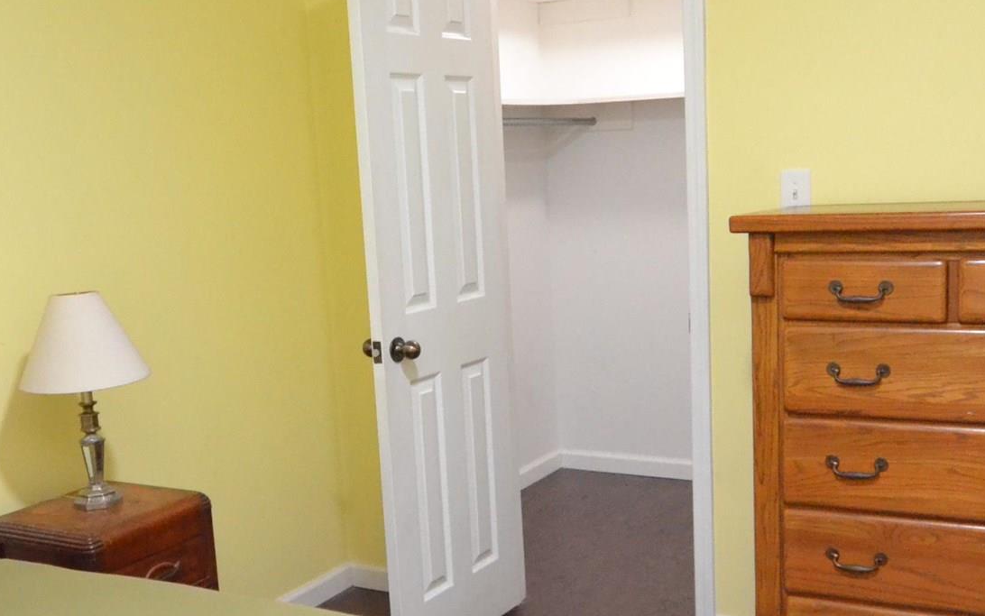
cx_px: 572
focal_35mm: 43
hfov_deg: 46.0
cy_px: 313
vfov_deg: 29.9
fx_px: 1155
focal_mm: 10
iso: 2500
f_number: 3.5
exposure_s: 1/60
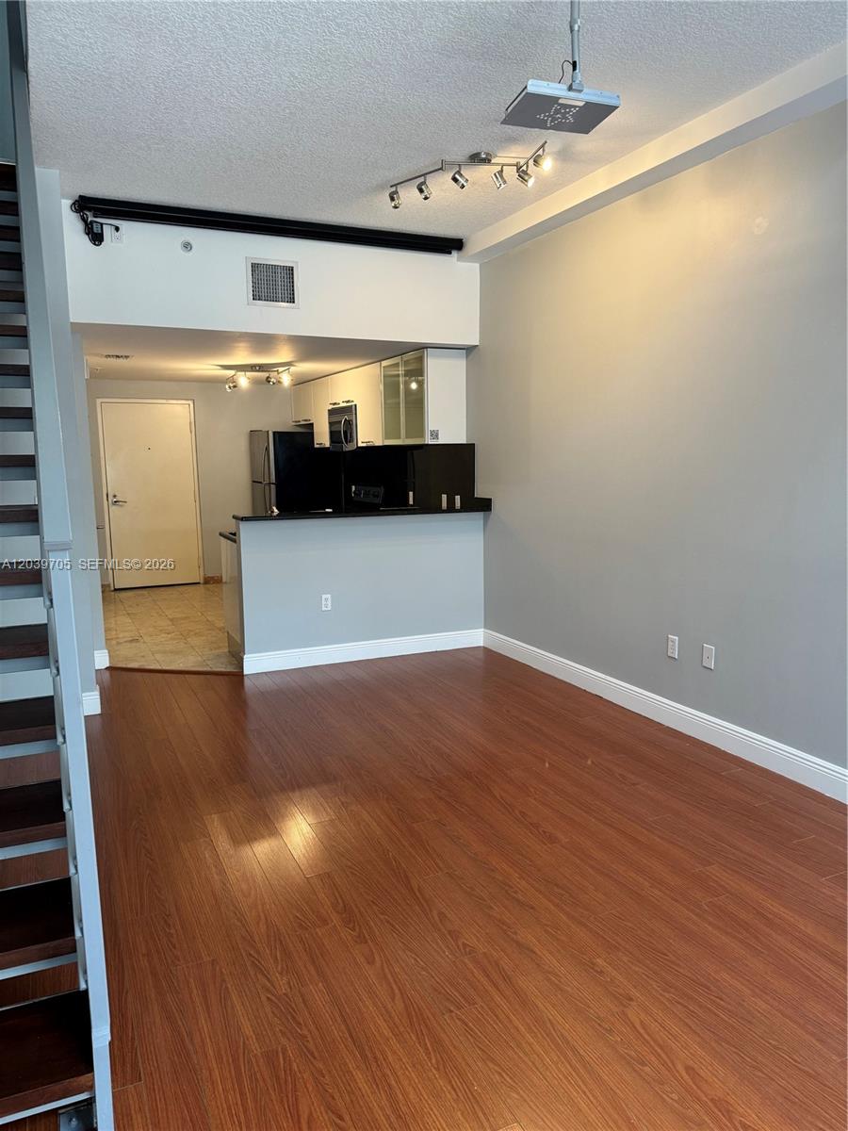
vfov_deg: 71.6
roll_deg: +1.0
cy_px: 566
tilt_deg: -8.9
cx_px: 424
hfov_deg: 56.8
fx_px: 784
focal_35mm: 24
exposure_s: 1/121
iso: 200
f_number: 1.78
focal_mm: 6.76
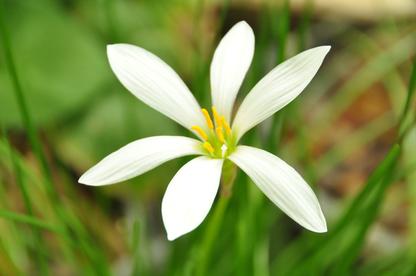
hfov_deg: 12.2
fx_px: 1939
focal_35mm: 168
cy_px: 138
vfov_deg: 8.2
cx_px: 208
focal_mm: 112
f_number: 8
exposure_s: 1/1000
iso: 1600
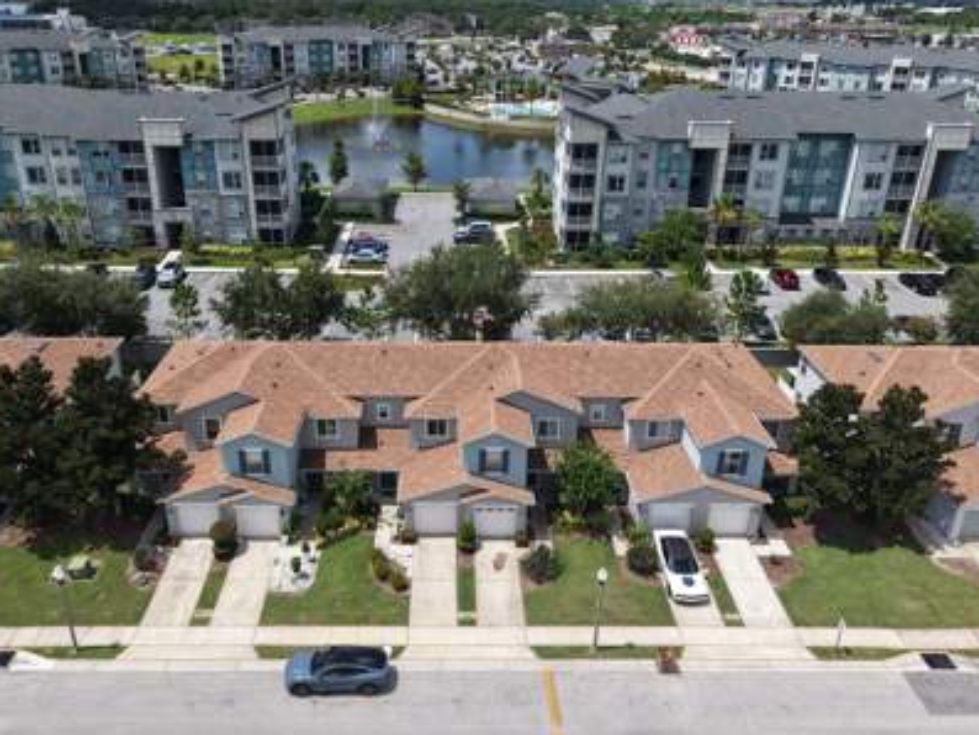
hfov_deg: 61.6
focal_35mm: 29
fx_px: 820
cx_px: 451
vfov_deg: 48.1
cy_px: 321
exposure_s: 1/4000
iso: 130
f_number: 1.8
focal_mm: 8.67
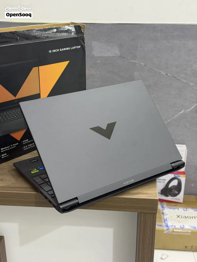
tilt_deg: -22.5
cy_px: 131
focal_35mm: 48
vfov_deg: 39.7
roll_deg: -0.6
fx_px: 364
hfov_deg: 30.3
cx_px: 98
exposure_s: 1/50
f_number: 1.78
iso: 125
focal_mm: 6.76
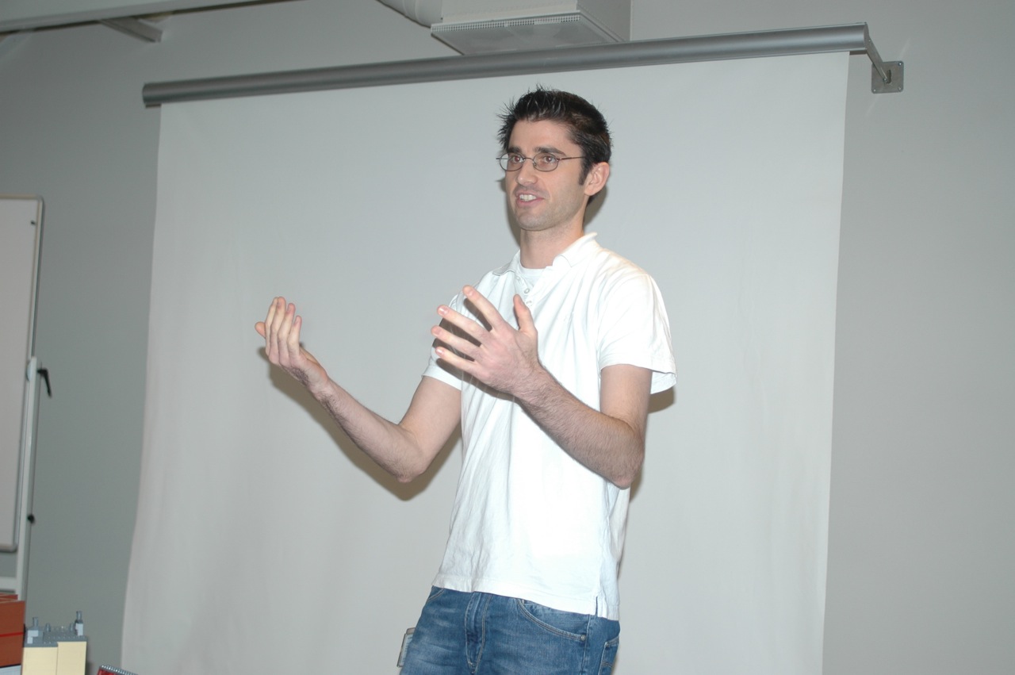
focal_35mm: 54
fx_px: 1521
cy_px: 338
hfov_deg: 36.9
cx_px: 508
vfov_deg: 25.0
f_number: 3.2
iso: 200
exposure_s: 1/60
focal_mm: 36
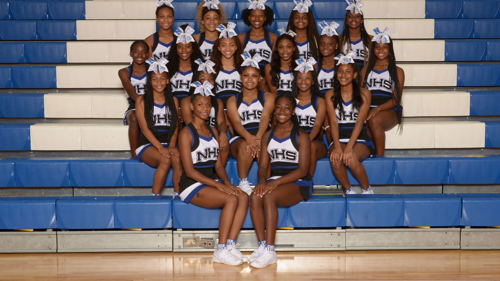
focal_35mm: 43
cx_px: 250
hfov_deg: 47.8
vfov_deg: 28.0
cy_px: 116
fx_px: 564
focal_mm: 27
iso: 400
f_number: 7.1
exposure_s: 1/100
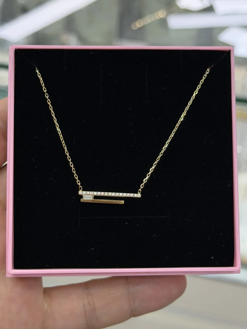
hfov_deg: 30.3
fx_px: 457
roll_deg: +0.1
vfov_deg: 39.7
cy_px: 164
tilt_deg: -39.7
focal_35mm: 48
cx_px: 124
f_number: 1.78
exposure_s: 1/377
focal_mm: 6.76
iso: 80
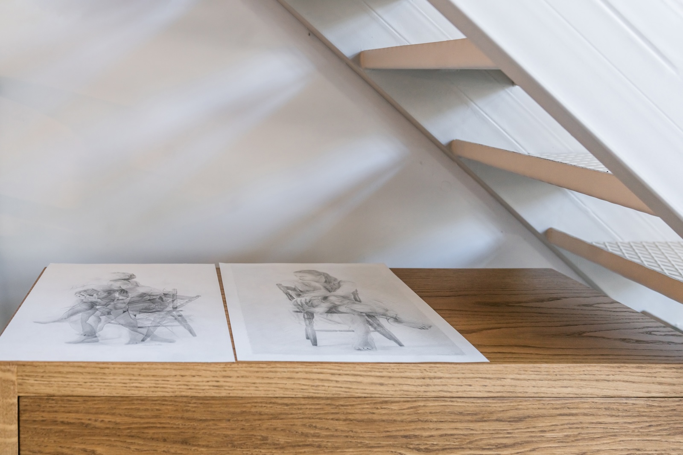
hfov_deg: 54.4
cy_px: 228
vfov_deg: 37.9
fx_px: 664
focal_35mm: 35
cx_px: 342
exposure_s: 1/125
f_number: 4.5
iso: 320
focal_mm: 35
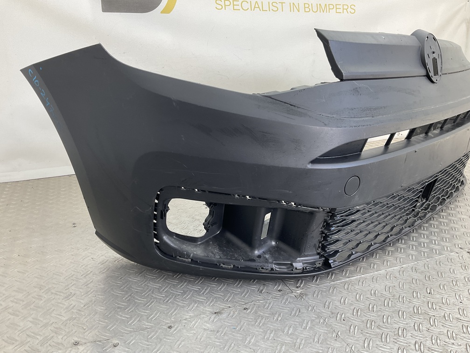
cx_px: 235
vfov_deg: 48.2
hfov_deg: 61.7
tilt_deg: -18.9
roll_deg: -3.4
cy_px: 176
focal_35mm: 29
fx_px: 394
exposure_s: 1/120
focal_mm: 3
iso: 40
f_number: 1.8
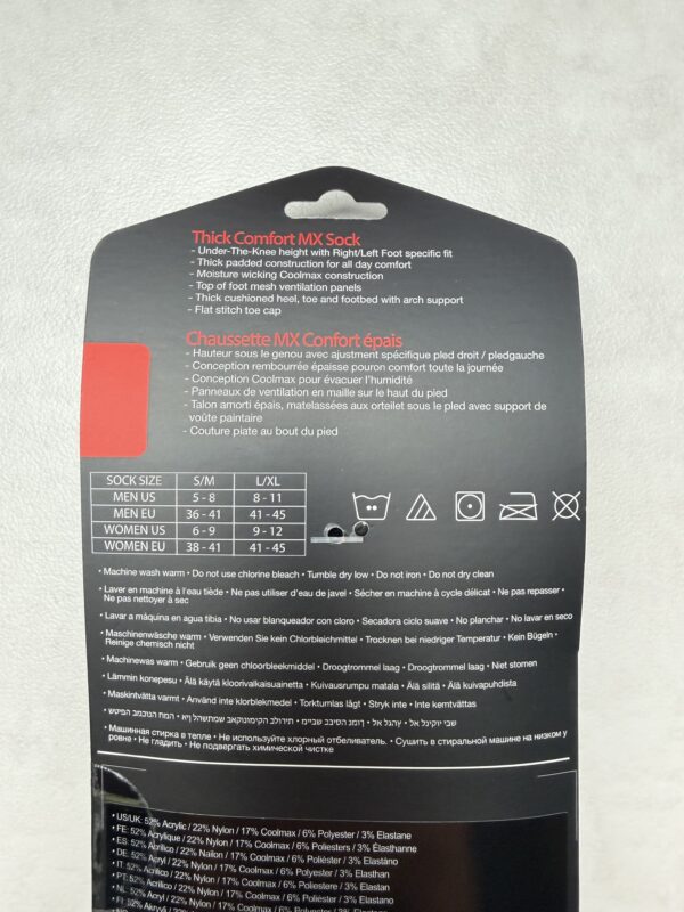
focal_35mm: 24
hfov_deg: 56.8
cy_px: 456
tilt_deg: -74.8
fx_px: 632
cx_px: 342
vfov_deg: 71.6
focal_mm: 2.22
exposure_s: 1/50
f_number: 2.2
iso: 200
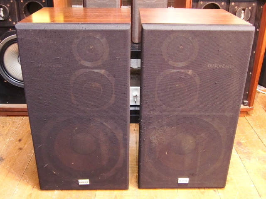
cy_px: 100
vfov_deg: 36.8
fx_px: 300
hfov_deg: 47.9
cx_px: 133
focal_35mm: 39
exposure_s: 1/6
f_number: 3
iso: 400
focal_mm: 6.9
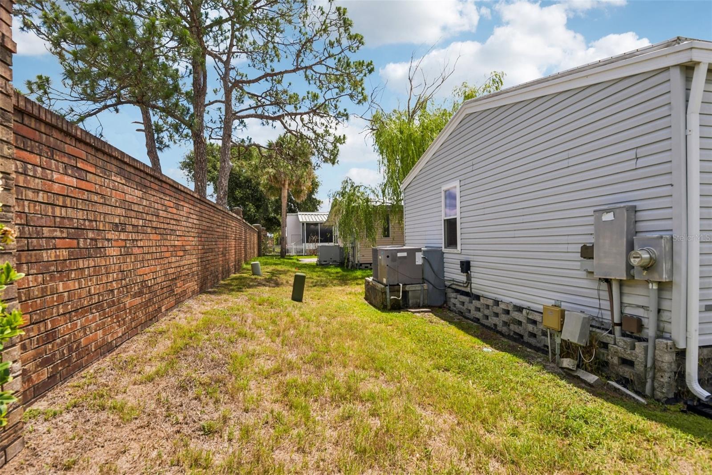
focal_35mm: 17
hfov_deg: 93.3
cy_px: 238
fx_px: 336
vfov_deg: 70.4
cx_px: 356
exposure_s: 1/1600
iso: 400
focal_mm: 17
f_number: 8
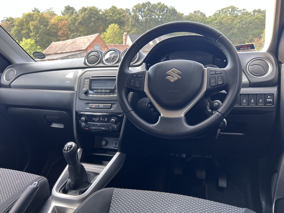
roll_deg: +3.9
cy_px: 106
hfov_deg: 67.3
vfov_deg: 53.1
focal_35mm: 26
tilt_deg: -11.8
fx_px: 213
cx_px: 142
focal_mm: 5.7
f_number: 1.5
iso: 40
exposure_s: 1/121
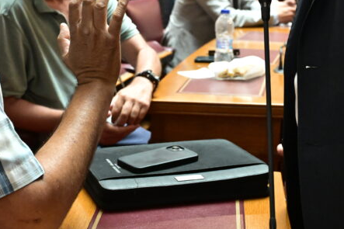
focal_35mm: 85
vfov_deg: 15.4
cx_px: 128
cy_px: -41
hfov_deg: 23.8
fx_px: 815
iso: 8000
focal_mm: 31.5
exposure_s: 1/400
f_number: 4
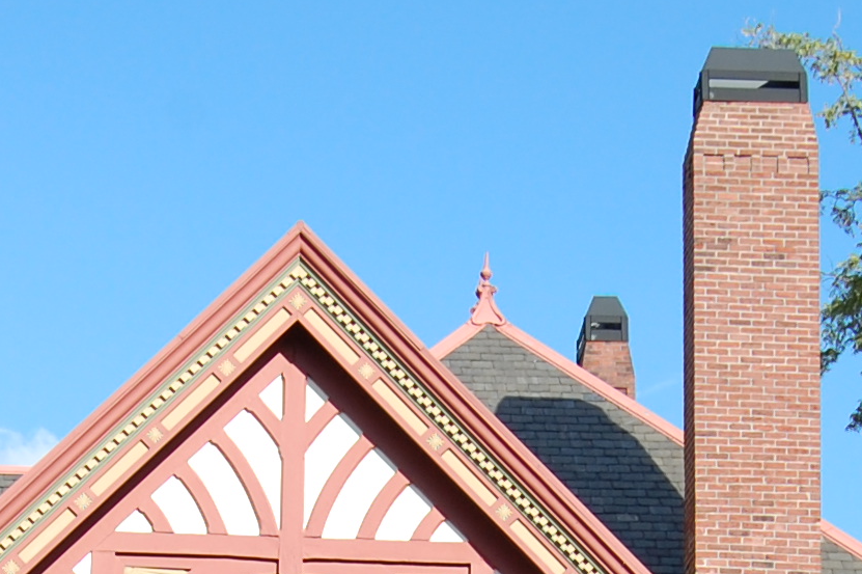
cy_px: 910
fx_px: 3637
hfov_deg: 13.5
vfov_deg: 8.8
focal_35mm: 152
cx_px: 363
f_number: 9
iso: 200
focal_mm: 28
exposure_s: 1/320
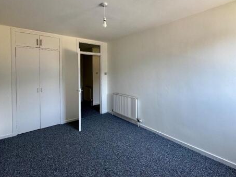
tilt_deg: -0.3
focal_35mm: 18
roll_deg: +1.0
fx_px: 123
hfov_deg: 87.7
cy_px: 73
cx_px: 114
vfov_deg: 71.1
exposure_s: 1/99
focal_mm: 2.22
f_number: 2.2
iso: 160
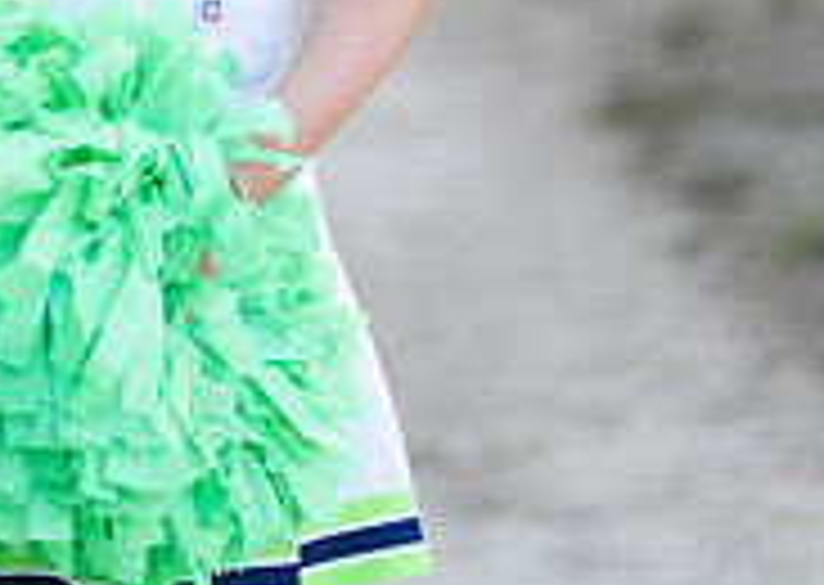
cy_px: -248
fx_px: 4555
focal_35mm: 195
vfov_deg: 7.3
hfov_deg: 10.3
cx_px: 123
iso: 100
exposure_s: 1/1000
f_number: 1.2
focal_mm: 50
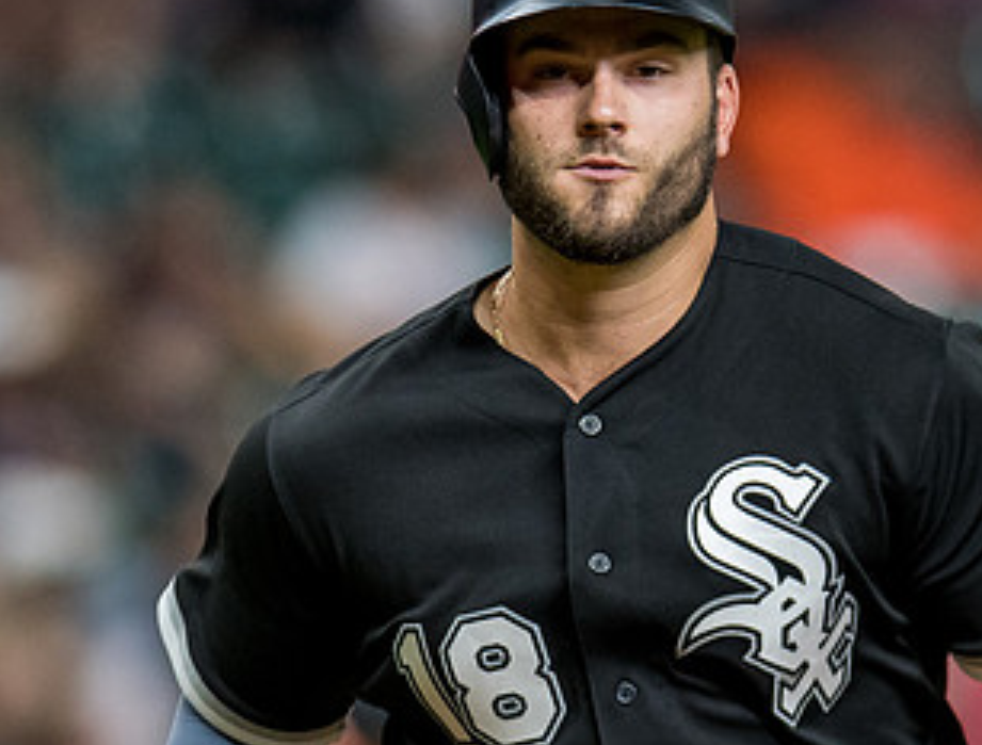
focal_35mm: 1367
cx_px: 853
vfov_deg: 1.1
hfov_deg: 1.4
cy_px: 508
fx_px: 38947
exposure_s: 1/1000
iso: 2500
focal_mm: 400
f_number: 4
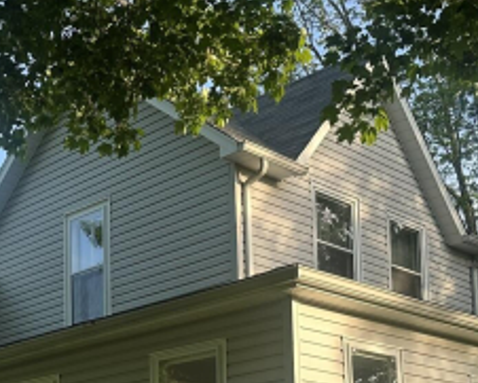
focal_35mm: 69
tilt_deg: +8.2
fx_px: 977
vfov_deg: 21.2
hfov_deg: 27.2
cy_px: 411
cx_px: 132
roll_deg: +0.1
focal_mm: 6.86
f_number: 1.78
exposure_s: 1/791
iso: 80
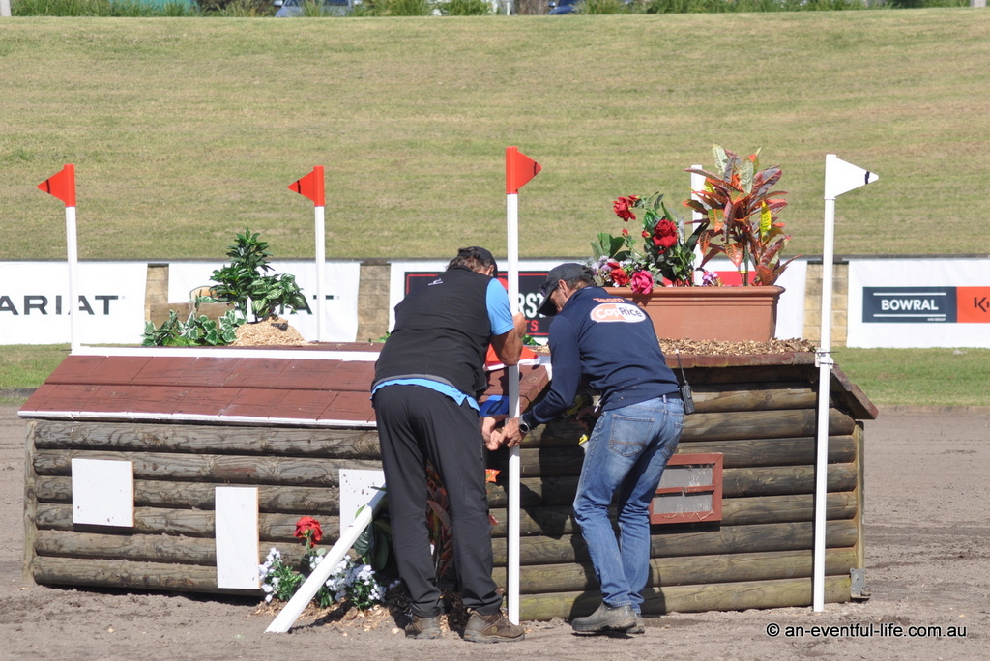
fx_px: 4334
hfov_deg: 13.0
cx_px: 495
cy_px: 330
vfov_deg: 8.7
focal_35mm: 158
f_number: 6.3
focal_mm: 105
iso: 400
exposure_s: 1/1600
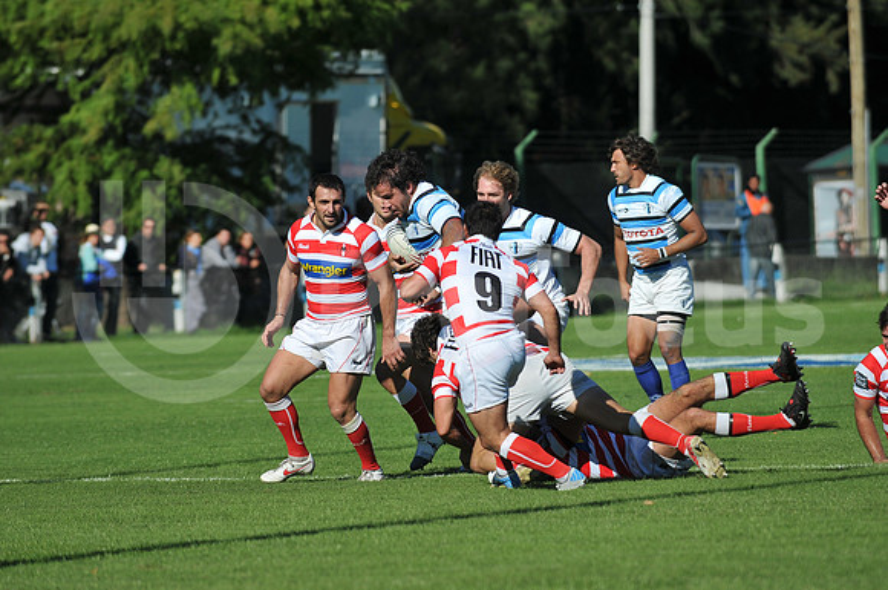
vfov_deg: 4.6
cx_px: 444
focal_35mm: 300
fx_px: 7390
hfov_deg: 6.9
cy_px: 295
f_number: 3.5
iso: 200
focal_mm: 200
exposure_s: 1/3200
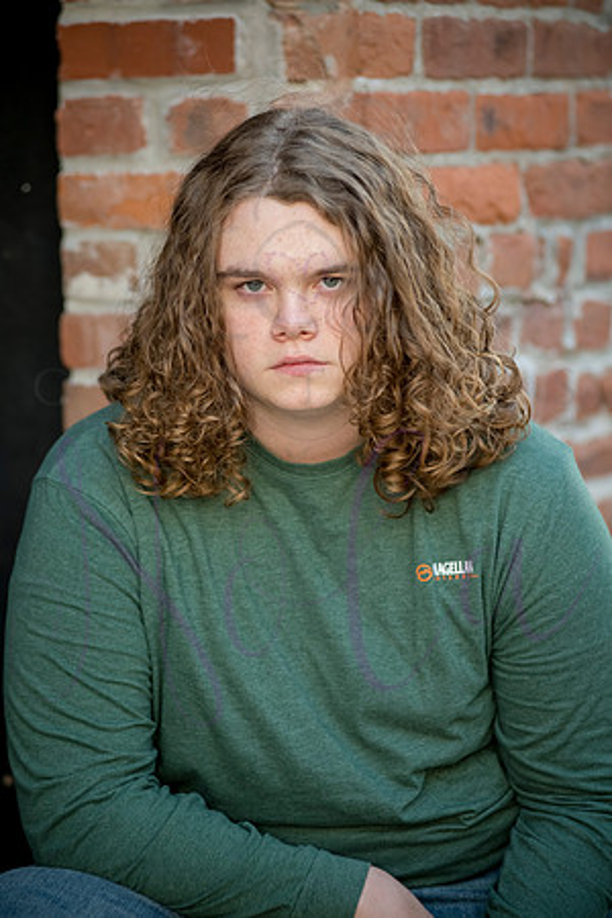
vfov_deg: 16.4
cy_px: 459
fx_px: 3187
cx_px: 306
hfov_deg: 11.0
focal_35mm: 125
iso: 640
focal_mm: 125
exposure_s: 1/320
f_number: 3.5
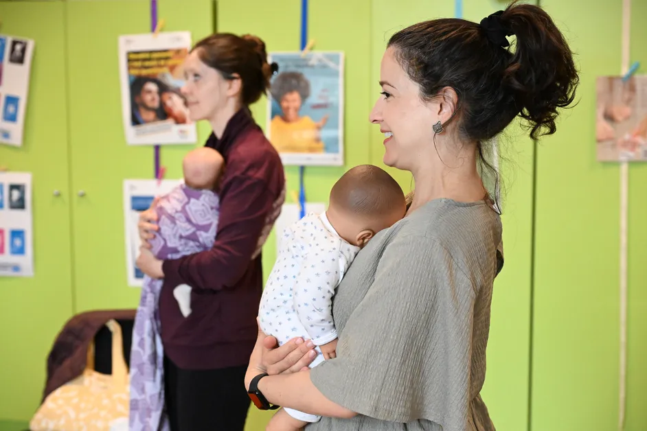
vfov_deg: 20.0
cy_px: 216
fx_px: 1222
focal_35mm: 68
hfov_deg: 29.7
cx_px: 324
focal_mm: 68
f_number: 5
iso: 12800
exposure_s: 1/640
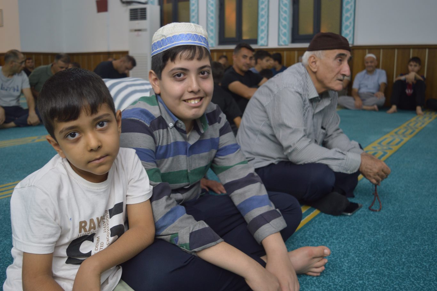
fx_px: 419
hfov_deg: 55.1
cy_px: 146
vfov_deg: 38.3
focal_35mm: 34
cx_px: 218
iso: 400
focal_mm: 23
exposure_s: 1/40
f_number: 3.8
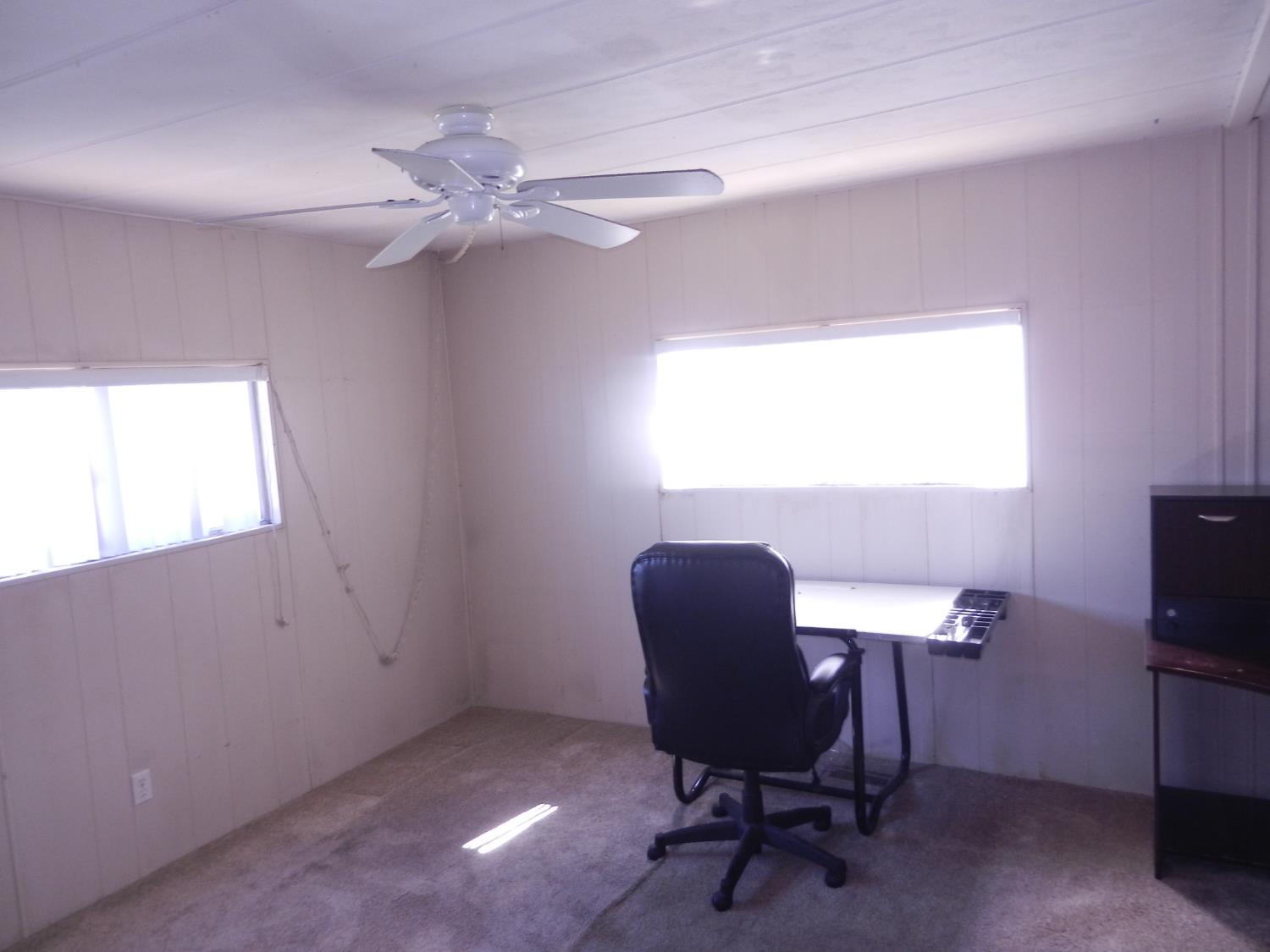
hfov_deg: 69.4
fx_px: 917
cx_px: 635
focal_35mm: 25
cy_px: 476
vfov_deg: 54.9
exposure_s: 1/30
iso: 200
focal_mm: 4.5
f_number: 3.5
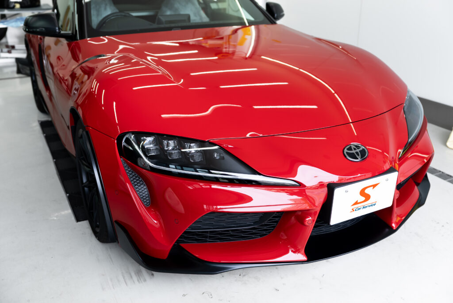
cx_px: 226
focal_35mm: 35
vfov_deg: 37.9
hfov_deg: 54.4
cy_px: 152
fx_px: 441
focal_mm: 35
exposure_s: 1/160
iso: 125
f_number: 2.8
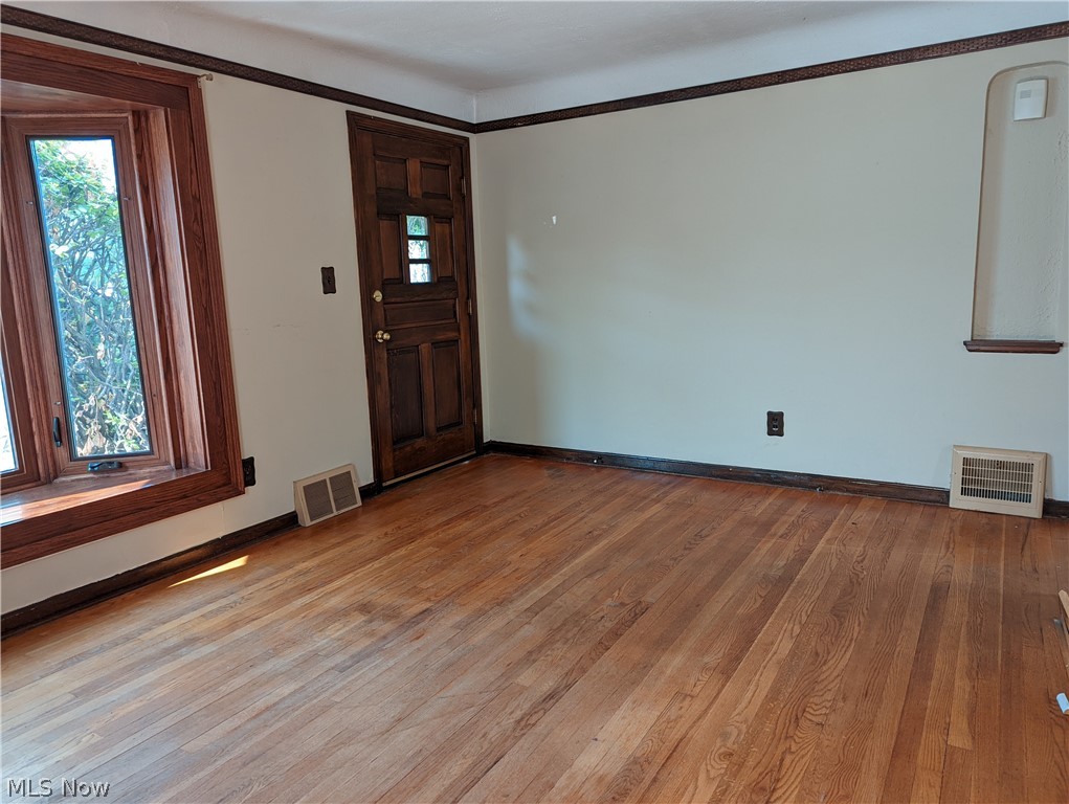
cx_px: 534
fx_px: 742
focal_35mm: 24
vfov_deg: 56.9
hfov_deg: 71.5
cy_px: 402
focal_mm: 6.81
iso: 44
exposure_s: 1/40.1
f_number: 1.85
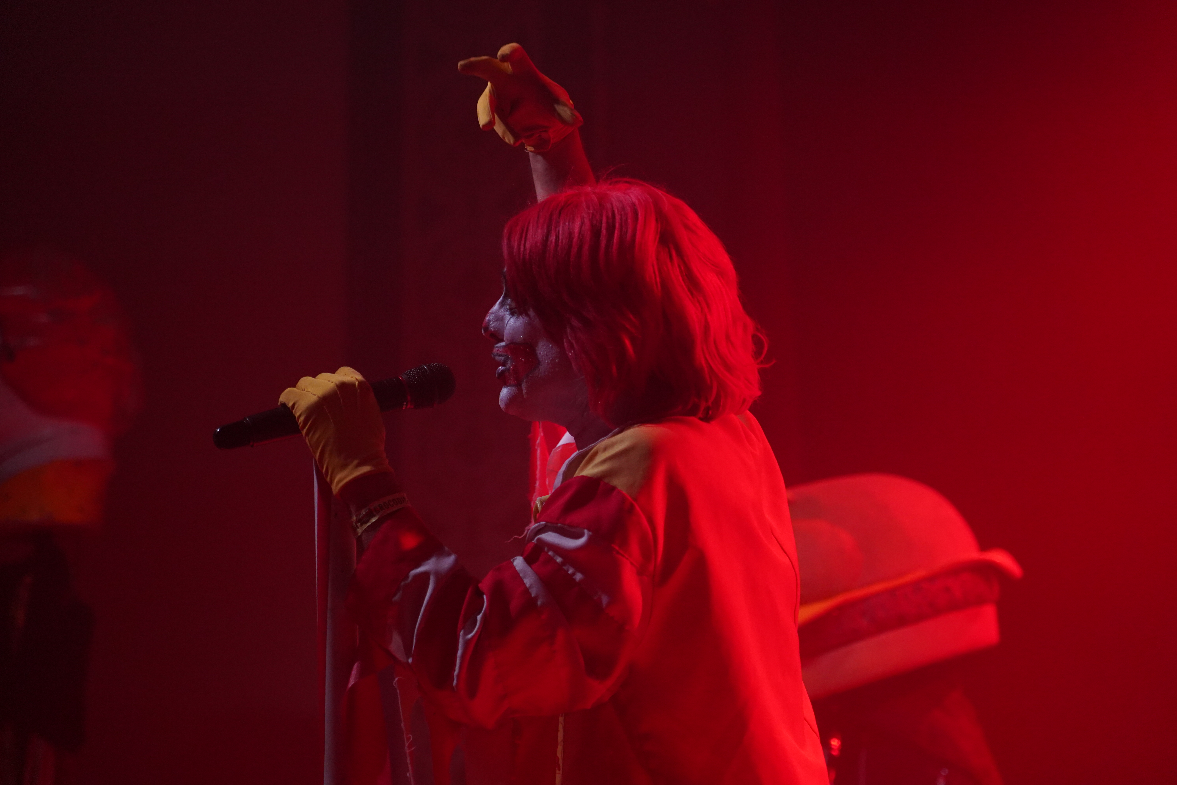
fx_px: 3433
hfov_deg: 19.5
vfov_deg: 13.0
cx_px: 588
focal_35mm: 105
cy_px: 392
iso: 5000
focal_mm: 105
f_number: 4
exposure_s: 1/160
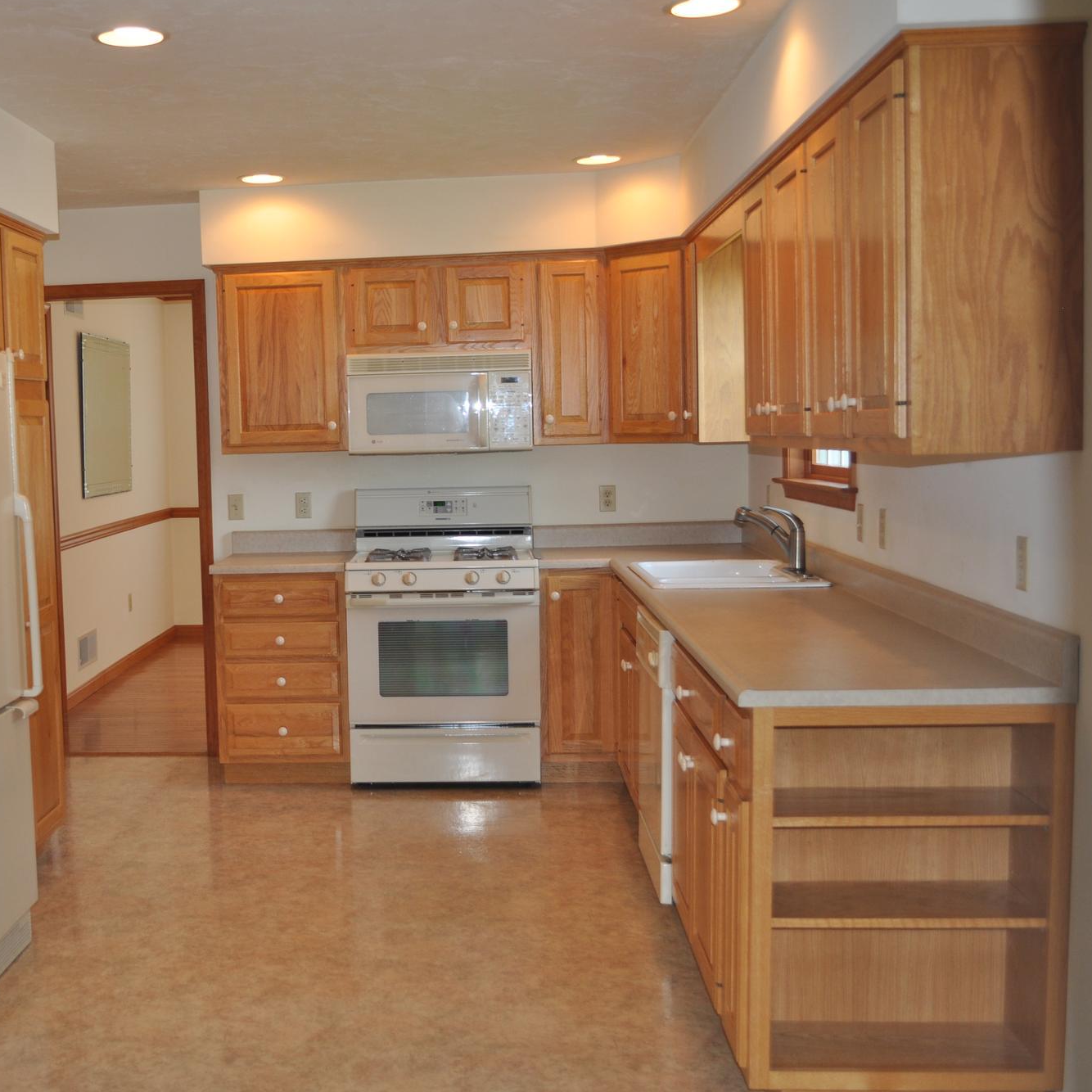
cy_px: 536
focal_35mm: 43
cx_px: 318
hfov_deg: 38.5
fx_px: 1535
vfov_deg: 39.2
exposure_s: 1/60
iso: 320
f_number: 3.8
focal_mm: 22
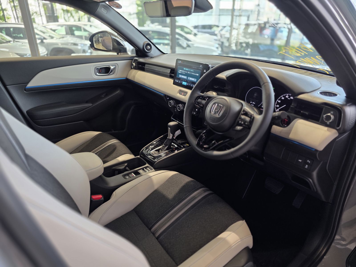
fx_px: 237
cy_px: 134
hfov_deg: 73.9
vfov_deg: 58.9
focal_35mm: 23
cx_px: 178
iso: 250
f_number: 1.7
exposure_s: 1/100
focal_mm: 6.3
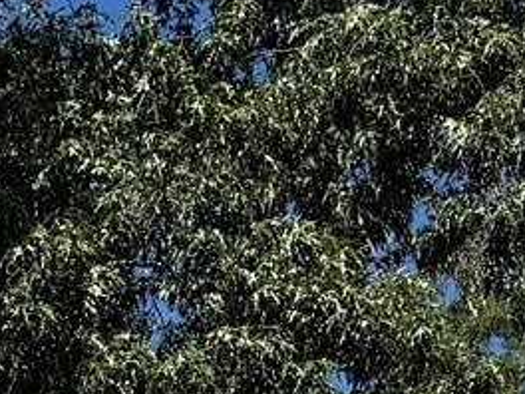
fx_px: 2821
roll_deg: -0.4
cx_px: -772
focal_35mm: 186
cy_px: 1433
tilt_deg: +1.8
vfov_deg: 6.7
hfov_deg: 9.4
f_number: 1.78
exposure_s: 1/5319
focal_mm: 6.76
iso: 80
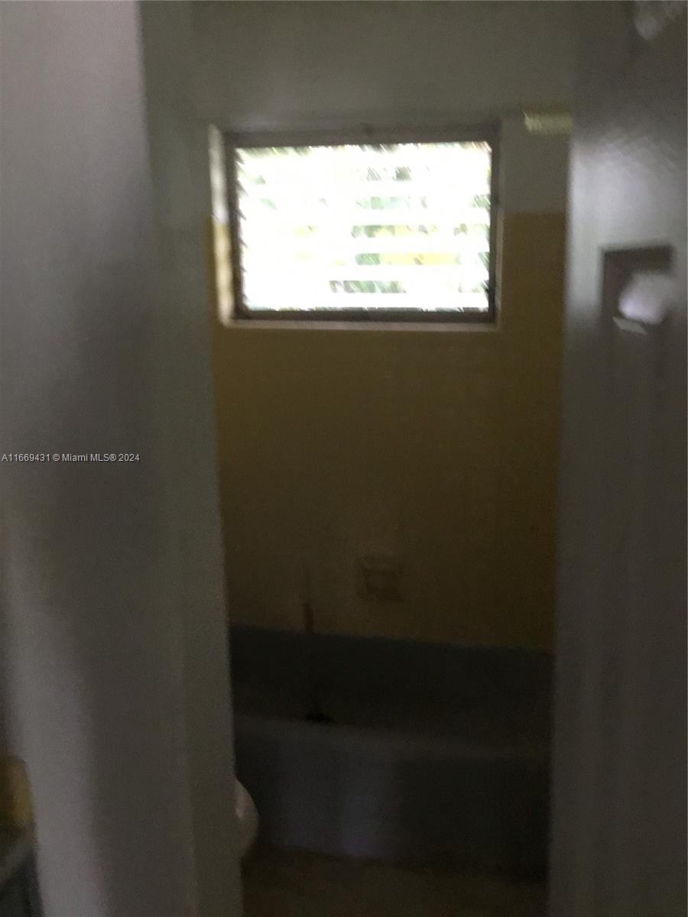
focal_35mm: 31
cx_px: 344
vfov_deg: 58.4
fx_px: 822
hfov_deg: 45.4
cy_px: 458
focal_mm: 3.3
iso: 200
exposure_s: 1/30
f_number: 2.4
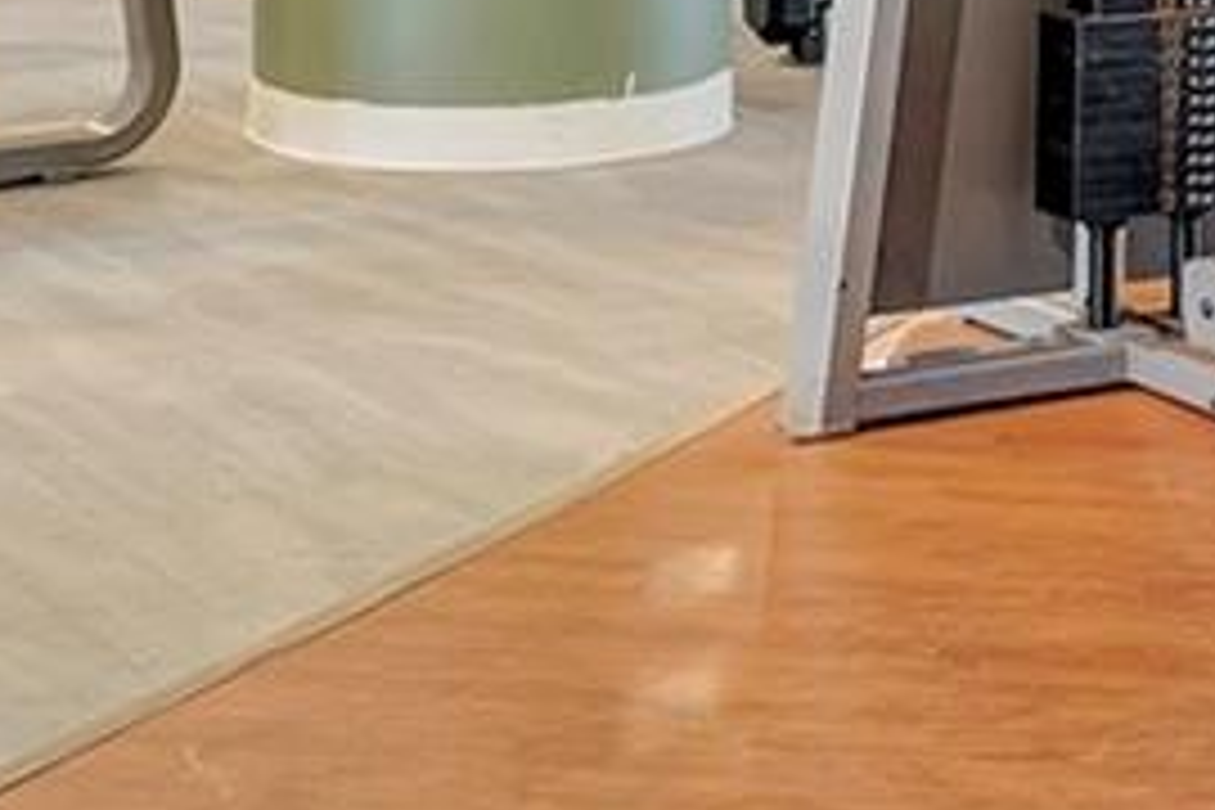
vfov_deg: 12.1
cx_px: 1390
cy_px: -529
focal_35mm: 106
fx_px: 3577
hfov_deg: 18.4
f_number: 8
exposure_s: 2.5
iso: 400
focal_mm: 14
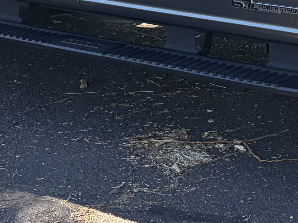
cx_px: 292
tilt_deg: -5.9
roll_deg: +2.3
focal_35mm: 118
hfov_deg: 16.4
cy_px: -93
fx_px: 1016
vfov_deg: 12.1
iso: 64
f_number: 1.6
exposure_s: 1/571
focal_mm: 5.96
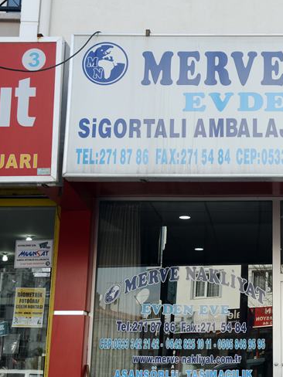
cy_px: 189
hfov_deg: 23.7
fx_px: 651
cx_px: 265
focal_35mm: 60
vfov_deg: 32.3
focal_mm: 27
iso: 200
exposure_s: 1/200
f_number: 5.6
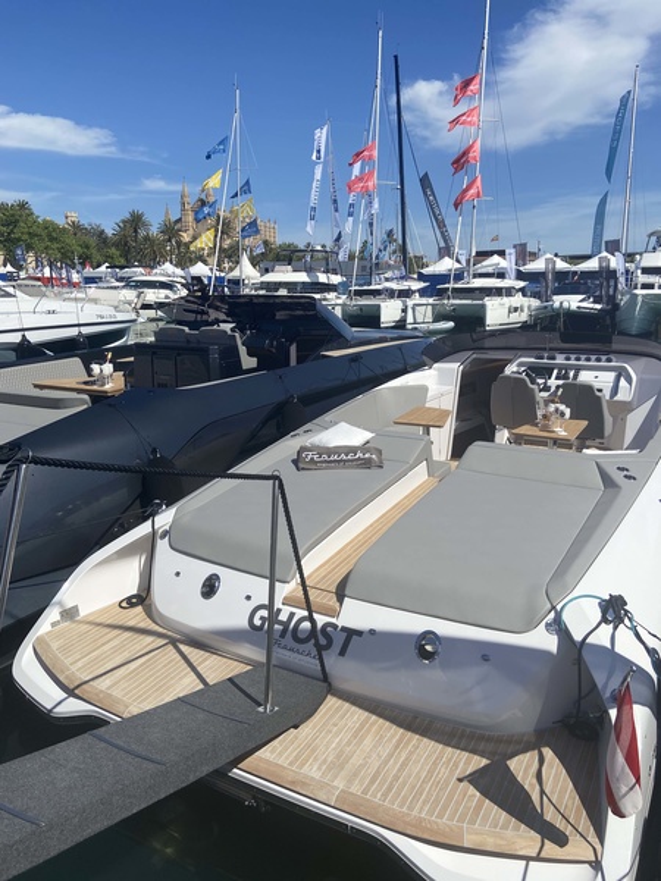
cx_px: 330
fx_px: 662
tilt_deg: -12.0
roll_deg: +0.4
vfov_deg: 67.3
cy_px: 440
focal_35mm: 26
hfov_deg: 53.1
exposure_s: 1/5025
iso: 32
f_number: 1.8
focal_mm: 4.25
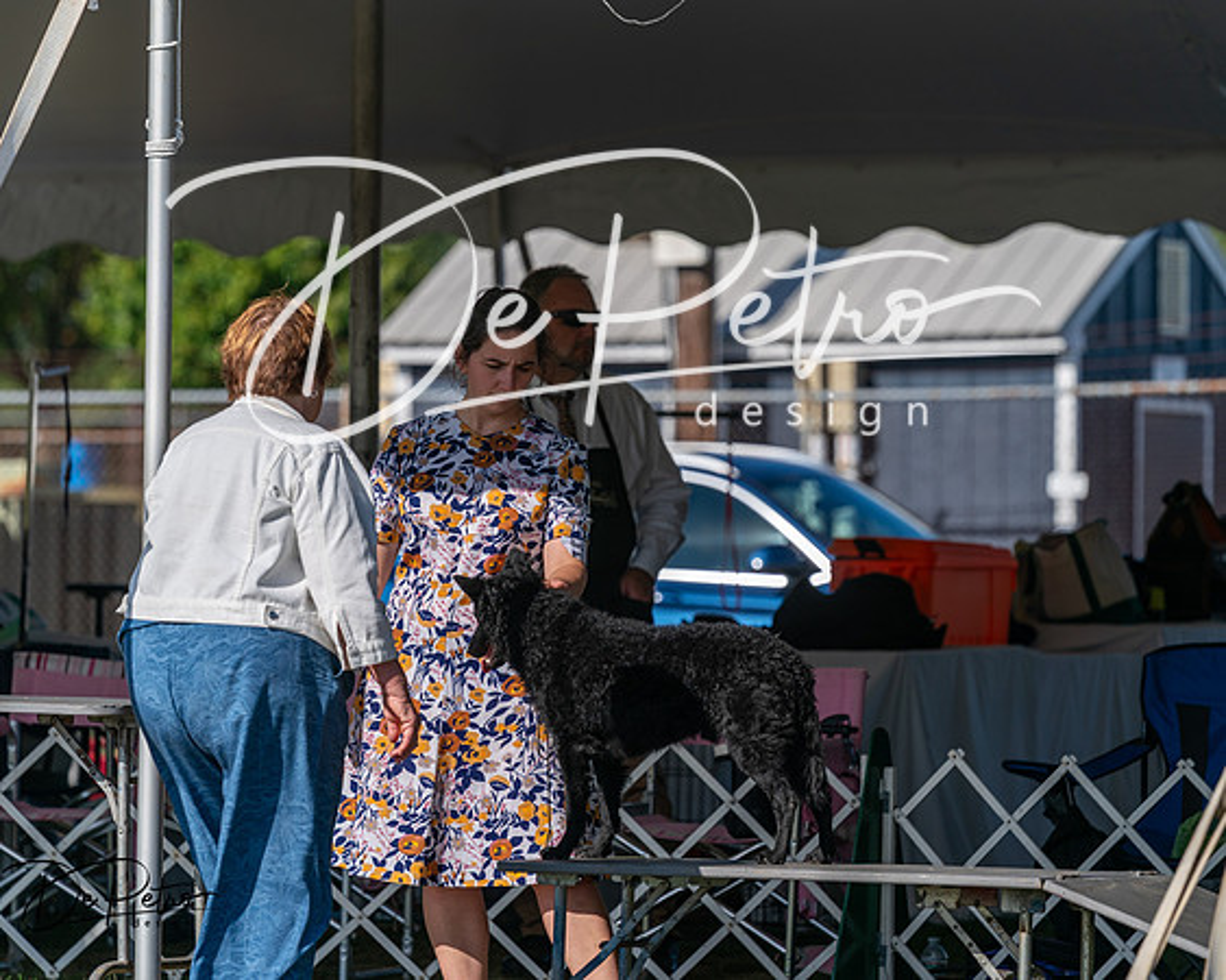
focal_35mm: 225
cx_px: 613
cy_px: 490
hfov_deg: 8.6
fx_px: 8170
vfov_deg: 6.9
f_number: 4.5
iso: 100
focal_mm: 200
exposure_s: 1/1250
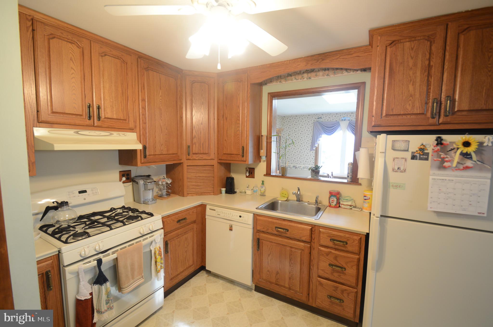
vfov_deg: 77.2
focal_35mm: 15
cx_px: 246
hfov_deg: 100.4
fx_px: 205
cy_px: 164
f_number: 5.6
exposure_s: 1/10
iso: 400
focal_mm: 10
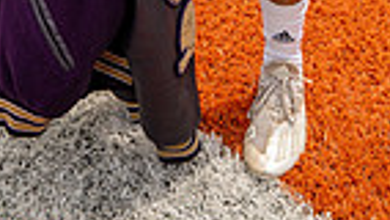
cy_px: -360
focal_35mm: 96
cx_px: 192
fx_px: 993
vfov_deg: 10.3
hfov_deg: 22.2
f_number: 8
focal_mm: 29
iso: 100
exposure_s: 1/160
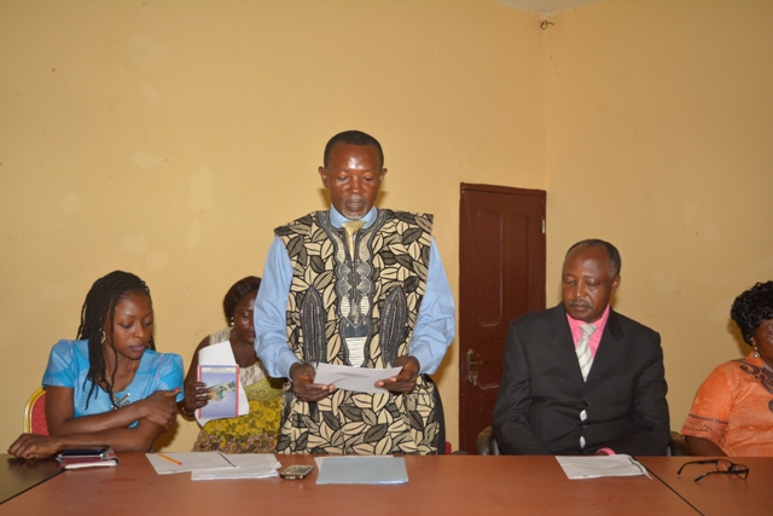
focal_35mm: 44
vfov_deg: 30.9
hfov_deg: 45.0
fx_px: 934
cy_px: 258
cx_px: 386
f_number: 4.2
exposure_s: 1/100
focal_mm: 29
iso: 640
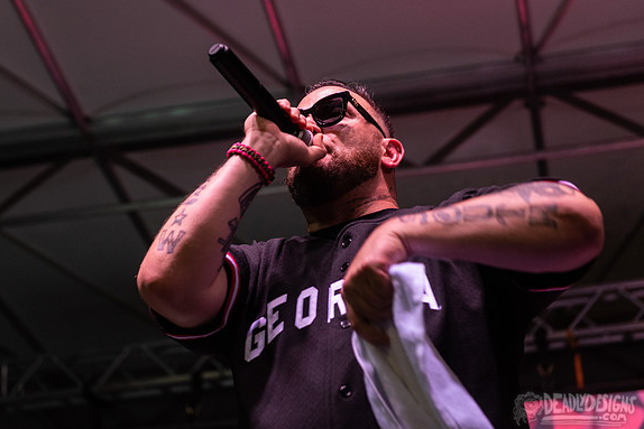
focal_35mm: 78
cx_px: 288
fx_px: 1396
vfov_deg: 17.5
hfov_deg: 26.0
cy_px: 194
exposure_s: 1/250
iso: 2000
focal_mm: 70
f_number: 4
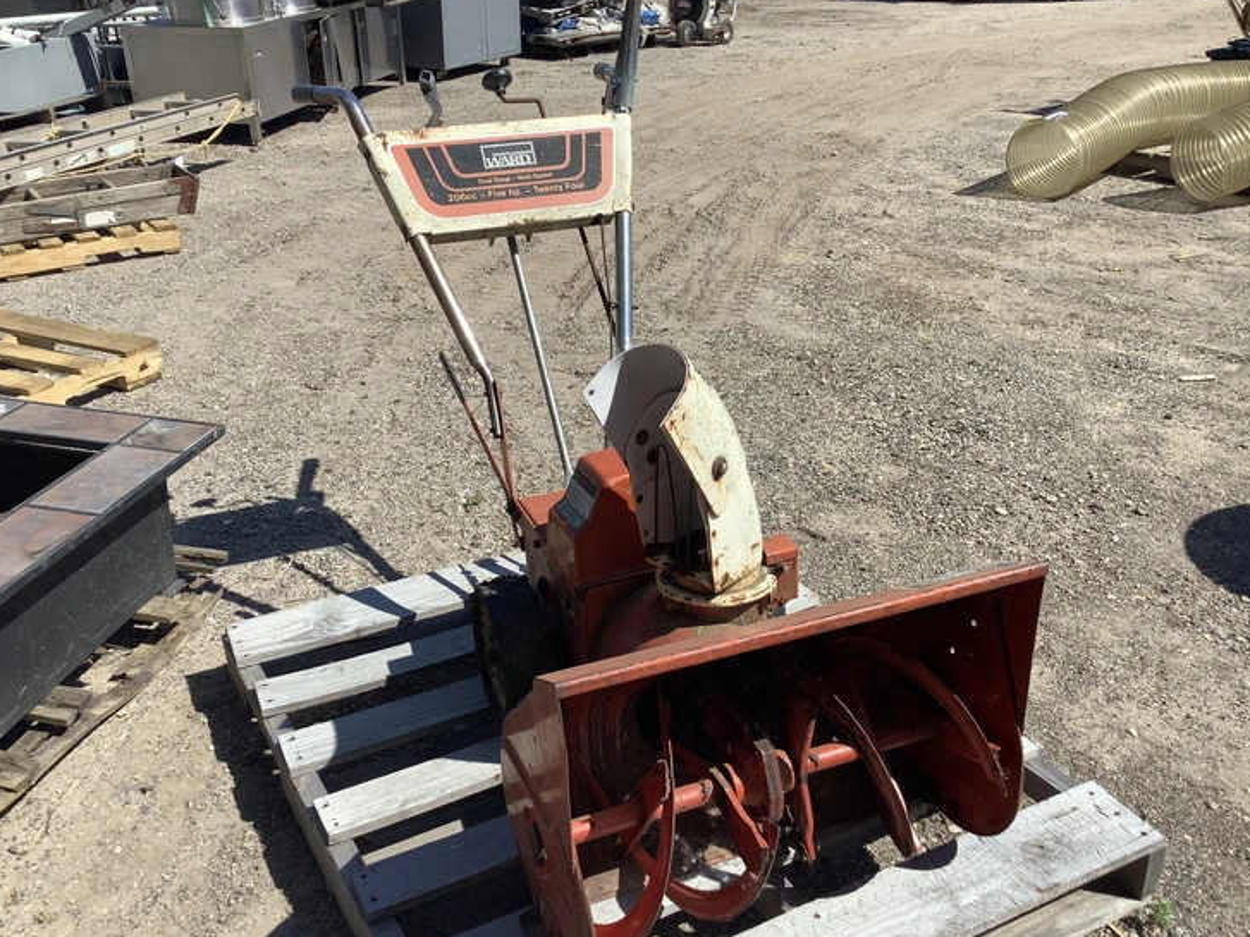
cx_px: 614
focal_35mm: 32
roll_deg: +0.2
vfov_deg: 44.1
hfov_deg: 56.8
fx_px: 1155
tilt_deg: -24.2
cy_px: 463
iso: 25
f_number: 2.4
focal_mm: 3.3
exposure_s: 1/1508
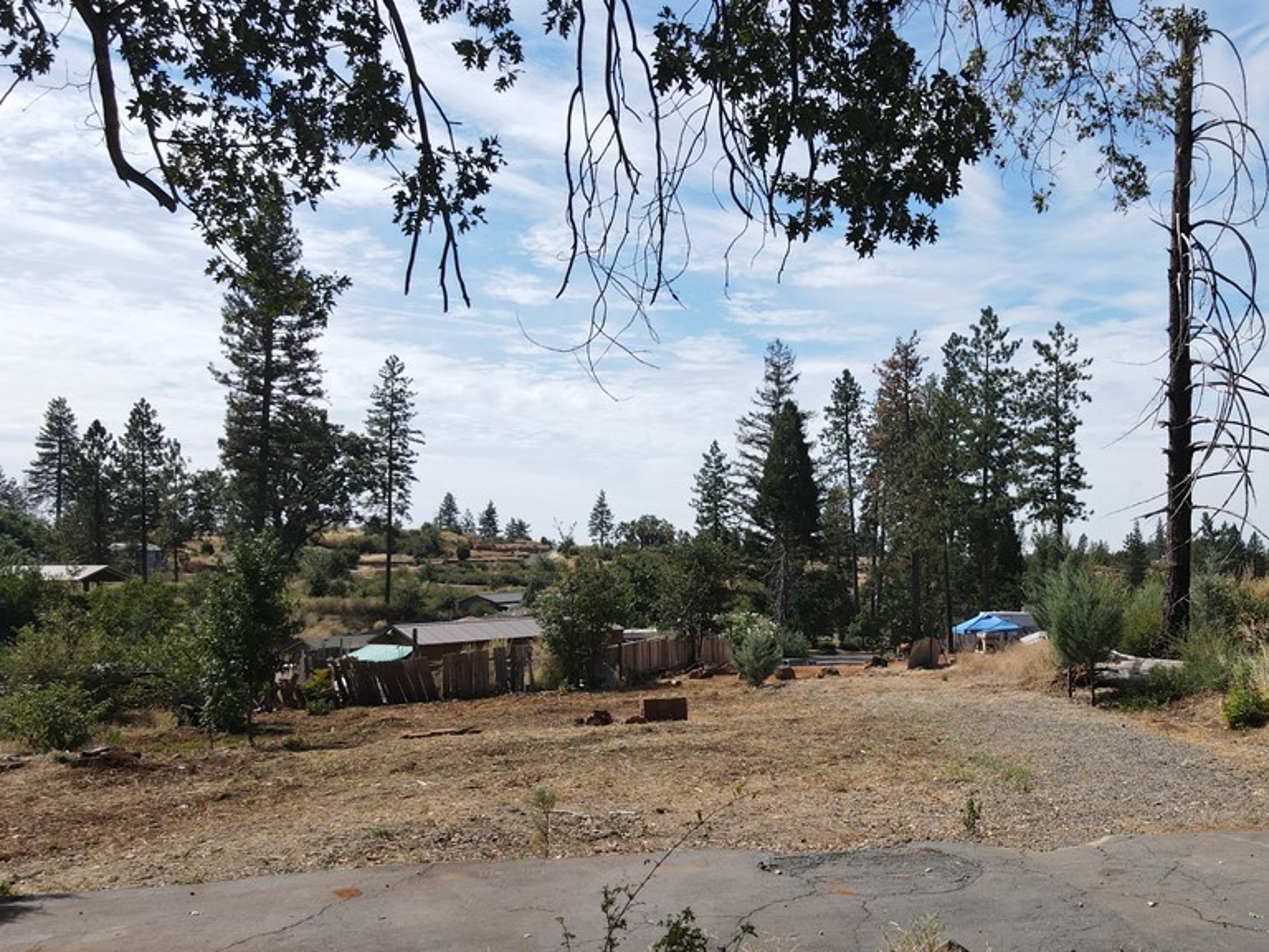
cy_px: 555
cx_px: 838
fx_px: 1173
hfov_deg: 55.7
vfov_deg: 44.0
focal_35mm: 32
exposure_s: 1/725
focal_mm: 4.5
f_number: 2.8
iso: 100
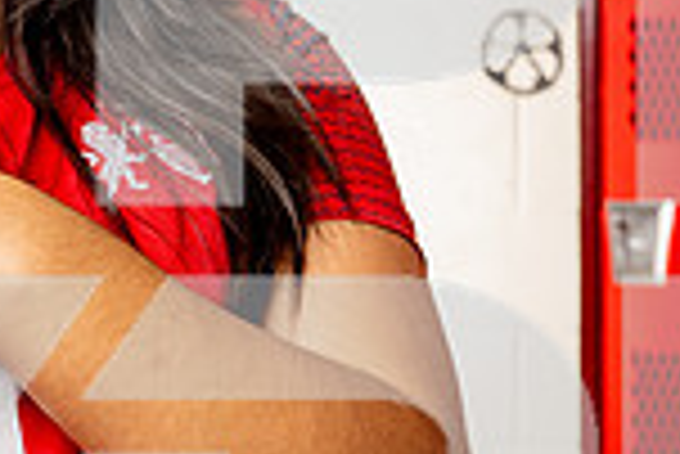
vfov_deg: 8.4
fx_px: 3063
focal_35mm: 162
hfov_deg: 12.5
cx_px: 18
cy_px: -87
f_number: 7.1
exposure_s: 1/250
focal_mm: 38
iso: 400
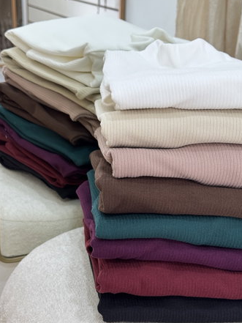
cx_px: 110
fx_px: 540
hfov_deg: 25.2
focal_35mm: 58
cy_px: 161
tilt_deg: -21.1
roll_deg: +0.0
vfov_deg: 33.2
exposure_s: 1/33
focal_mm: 6.76
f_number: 1.78
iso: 250
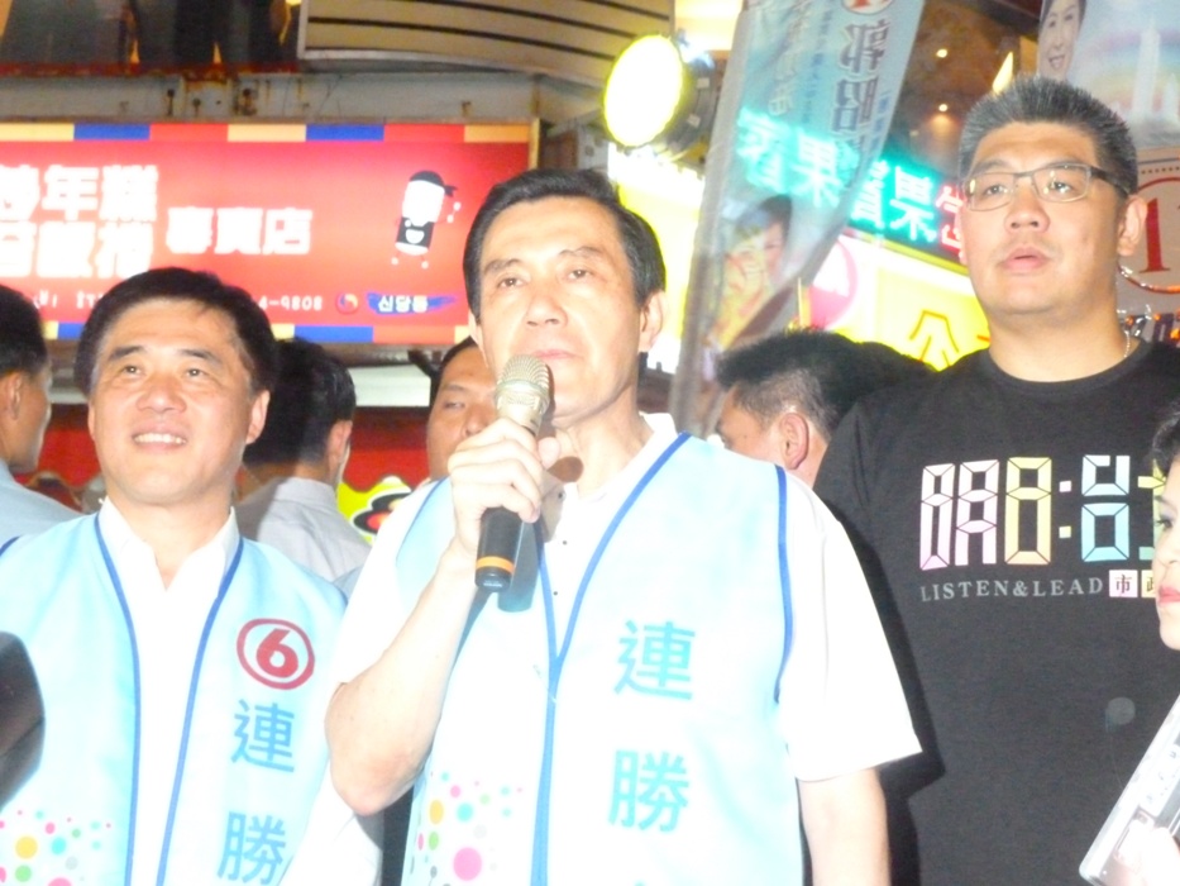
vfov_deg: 24.8
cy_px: 443
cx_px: 590
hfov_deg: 32.7
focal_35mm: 59
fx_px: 2011
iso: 1600
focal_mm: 9.7
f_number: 3.9
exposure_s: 1/30
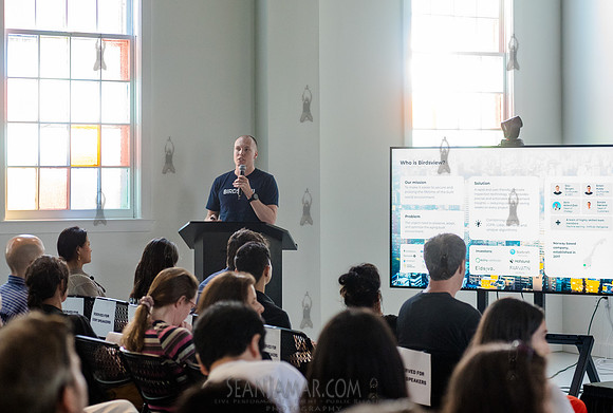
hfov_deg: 22.9
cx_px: 296
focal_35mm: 88
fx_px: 1511
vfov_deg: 15.6
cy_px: 190
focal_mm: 80
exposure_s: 1/320
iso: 4000
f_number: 4
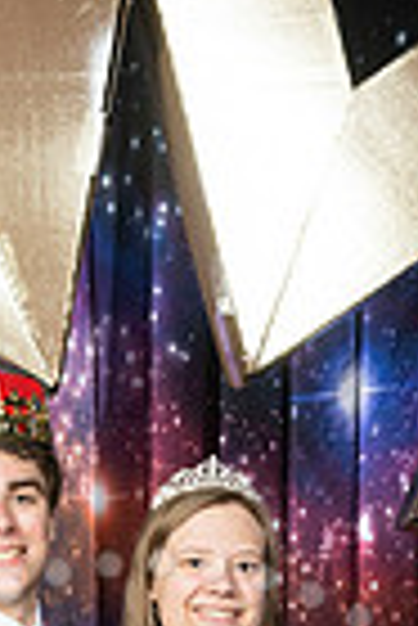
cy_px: 968
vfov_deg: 15.0
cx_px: 153
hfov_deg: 10.9
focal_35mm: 126
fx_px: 2189
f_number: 9
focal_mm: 39
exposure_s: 1/100
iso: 320
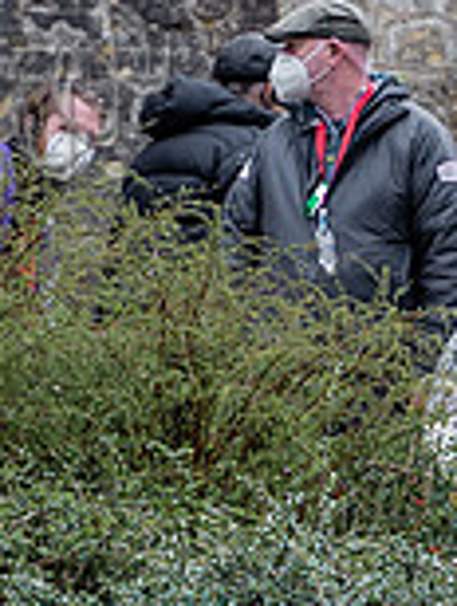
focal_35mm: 1347
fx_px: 23645
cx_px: 921
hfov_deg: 1.1
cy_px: 181
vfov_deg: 1.5
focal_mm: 200
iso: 400
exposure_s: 1/1250
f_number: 2.8
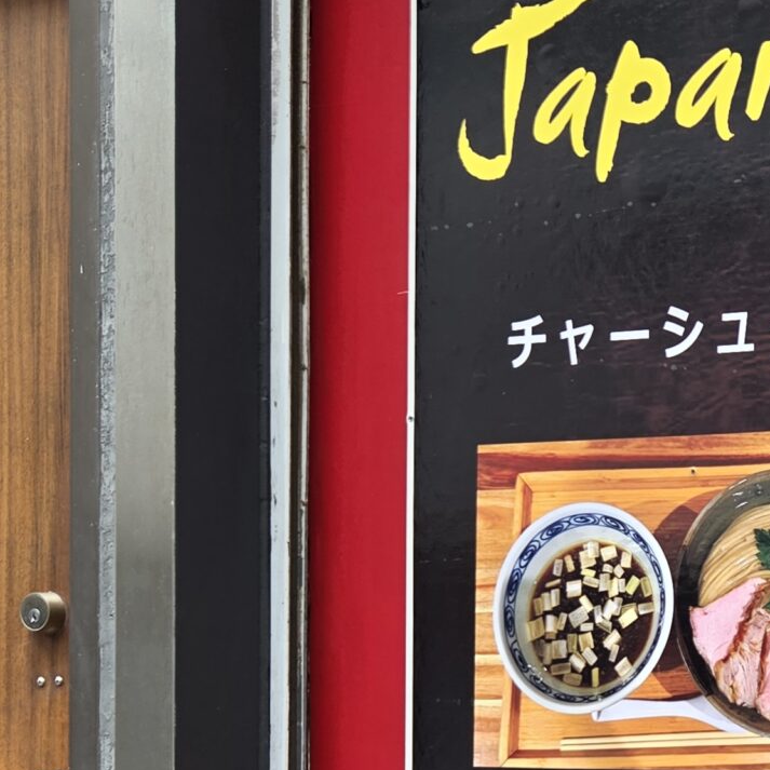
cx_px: 864
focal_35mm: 73
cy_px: 793
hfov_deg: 22.3
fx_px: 1837
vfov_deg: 22.6
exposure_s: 1/180
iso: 80
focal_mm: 5.4
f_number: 1.8
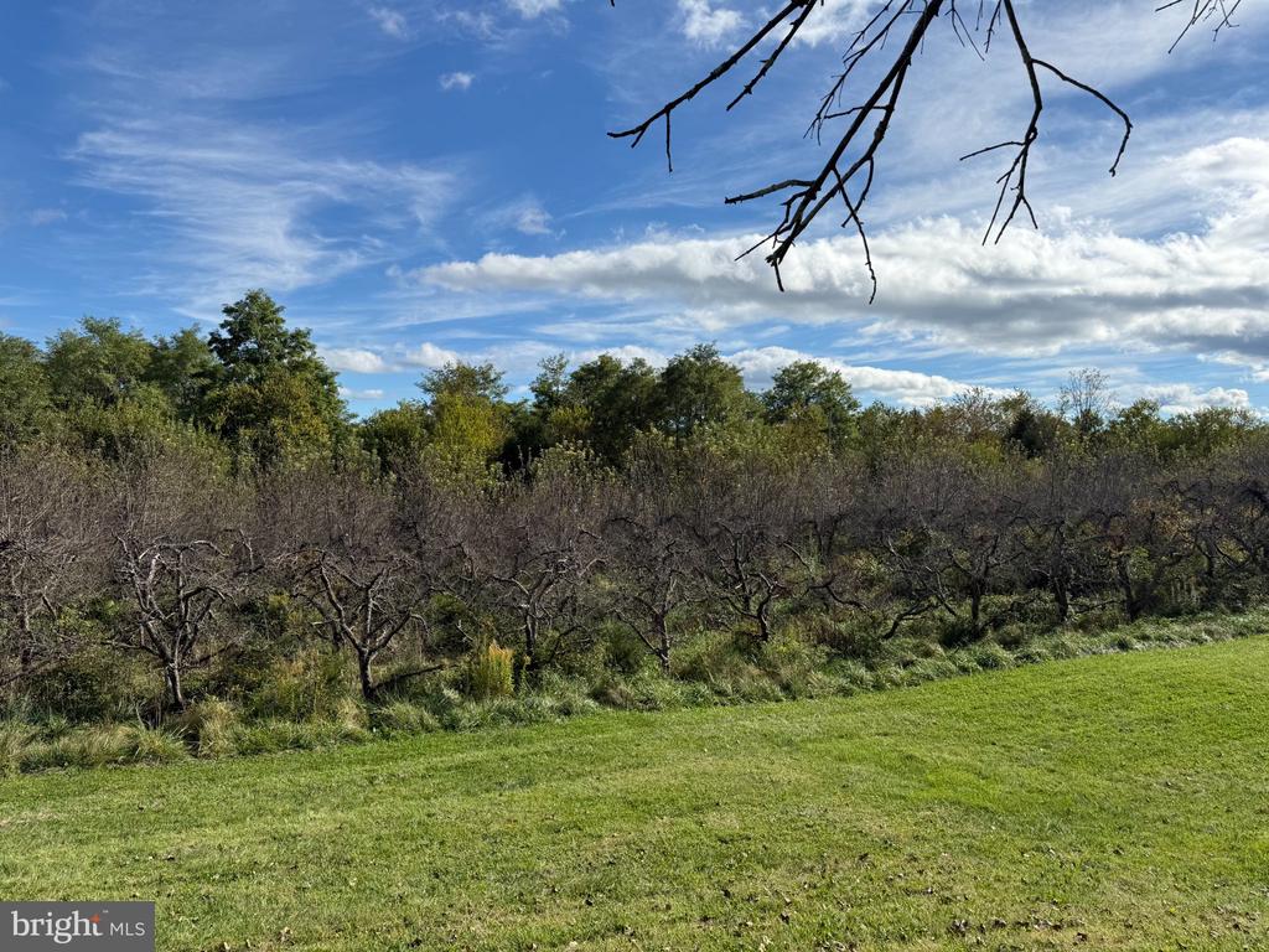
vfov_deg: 56.8
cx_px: 634
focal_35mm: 24
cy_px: 476
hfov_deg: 71.6
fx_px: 880
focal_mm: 6.76
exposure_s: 1/6711
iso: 80
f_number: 1.78
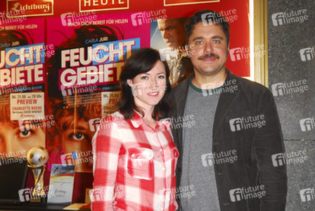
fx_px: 460
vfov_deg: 25.8
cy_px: 106
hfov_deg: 37.8
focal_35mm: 52
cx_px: 158
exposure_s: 1/60
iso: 200
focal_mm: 35
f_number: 5
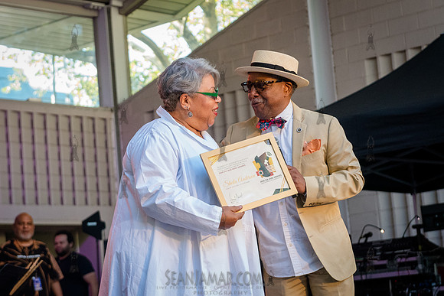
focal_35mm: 106
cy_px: 153
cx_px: 239
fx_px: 1306
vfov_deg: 12.9
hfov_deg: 19.3
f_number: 4
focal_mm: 70
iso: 3200
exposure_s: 1/800
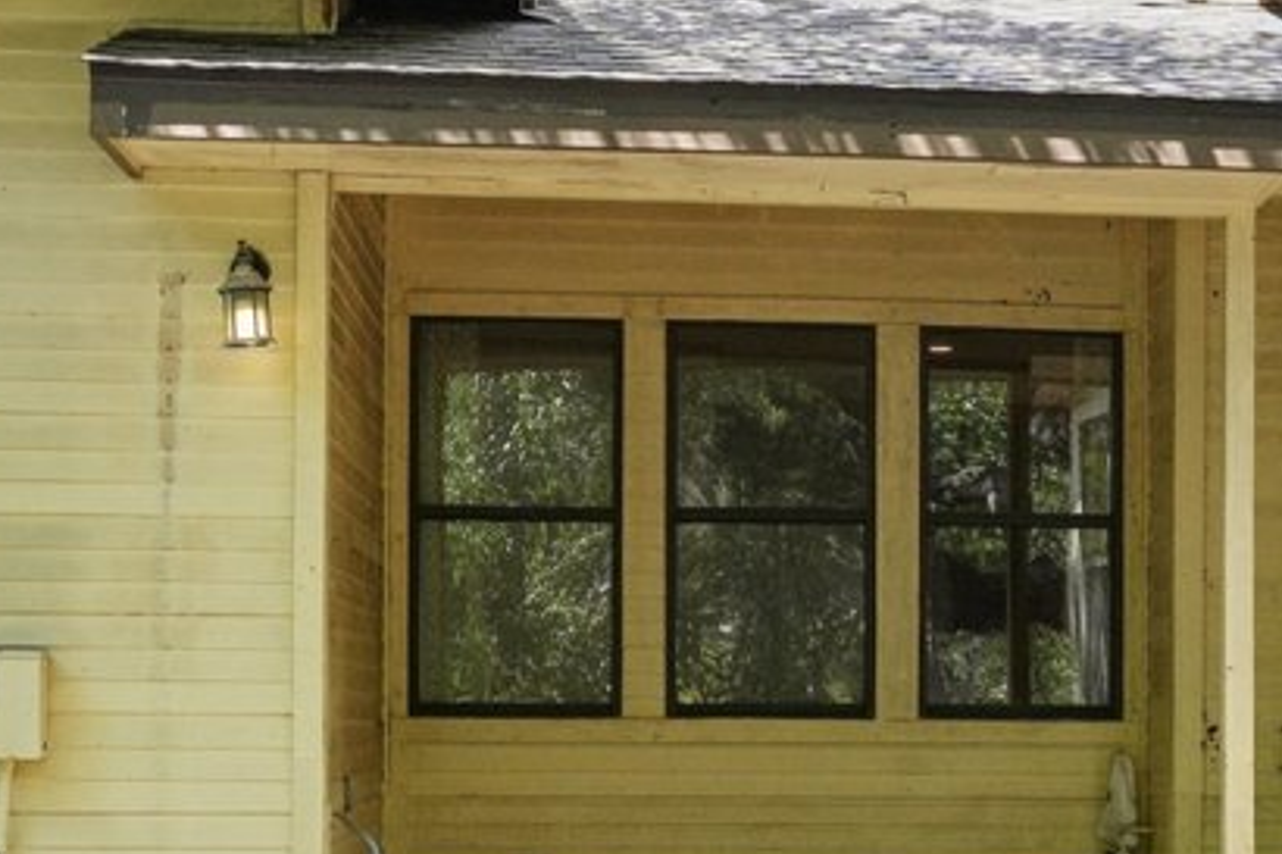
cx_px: 1107
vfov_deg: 16.8
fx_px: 2848
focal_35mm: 80
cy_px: 774
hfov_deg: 24.8
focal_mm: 16
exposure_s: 1/90
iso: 200
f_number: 8
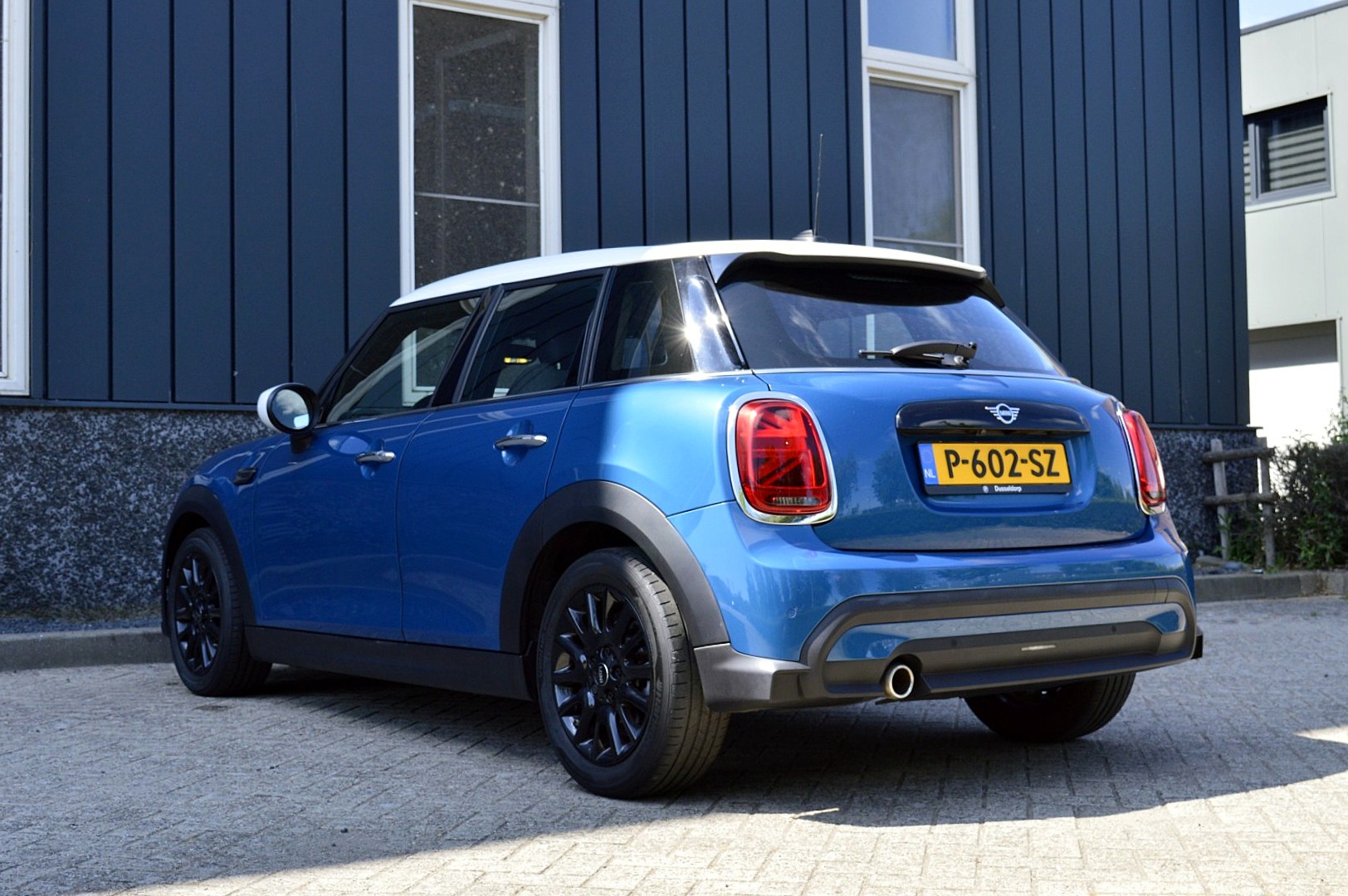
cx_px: 674
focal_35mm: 46
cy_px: 448
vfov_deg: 28.9
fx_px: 1740
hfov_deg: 42.4
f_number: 10
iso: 400
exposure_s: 1/250
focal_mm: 31
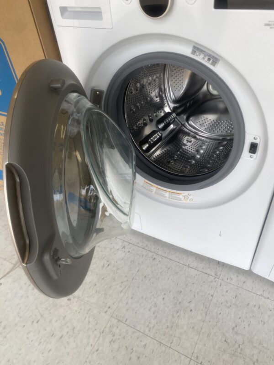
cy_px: 182
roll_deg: +6.1
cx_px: 137
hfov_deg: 53.1
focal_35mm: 26
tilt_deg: -41.0
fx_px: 274
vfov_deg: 67.3
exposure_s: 1/166
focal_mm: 4.25
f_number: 1.8
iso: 32
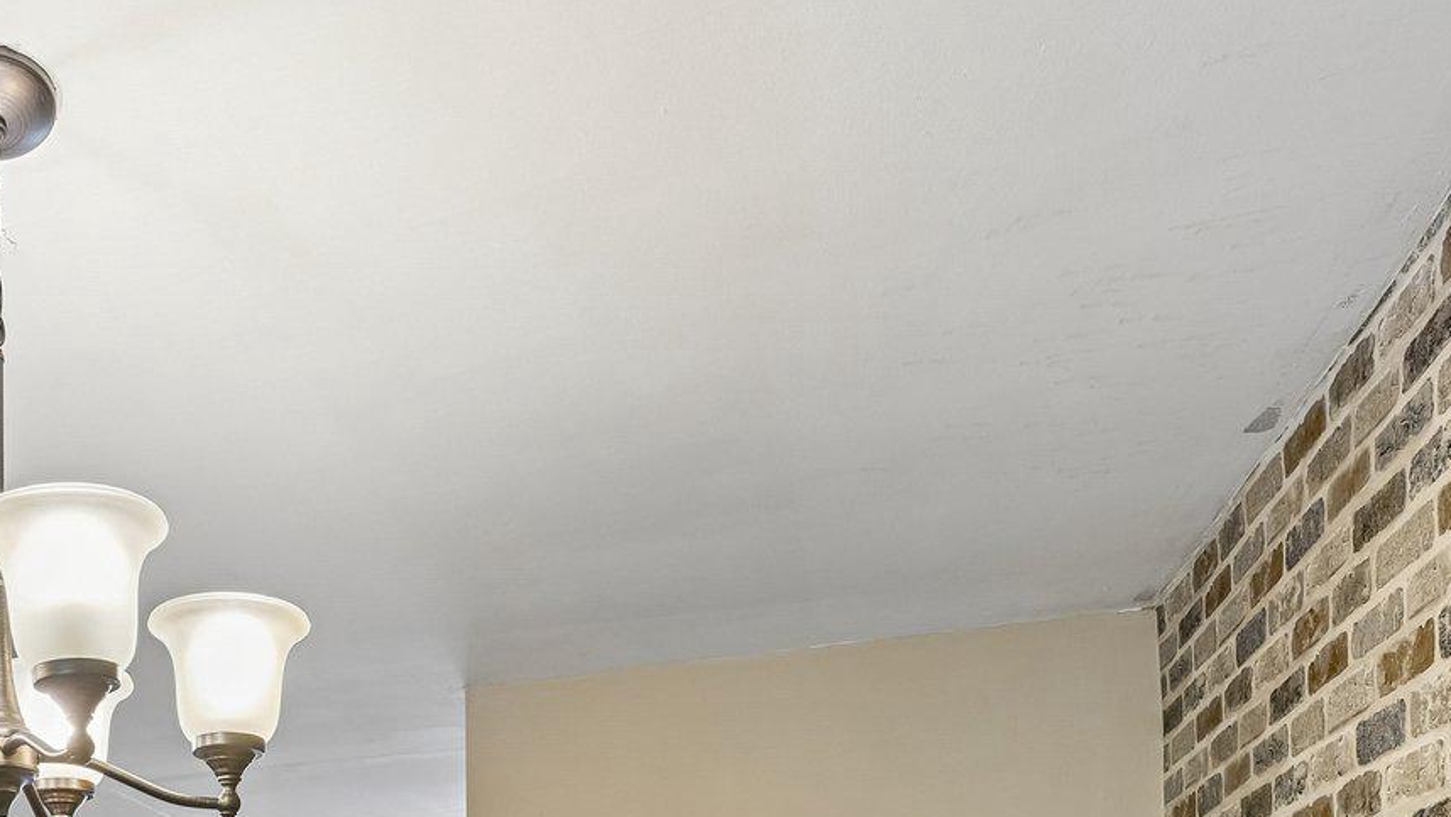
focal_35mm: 35
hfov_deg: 52.4
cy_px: 1072
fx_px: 1347
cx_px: 262
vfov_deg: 27.8
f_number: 8
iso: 400
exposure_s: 1/6
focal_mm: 14
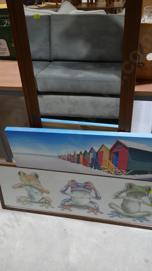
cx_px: 77
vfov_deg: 56.6
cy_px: 135
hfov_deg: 33.7
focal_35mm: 35
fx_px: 251
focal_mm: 16
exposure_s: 1/60
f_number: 3.6
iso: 320
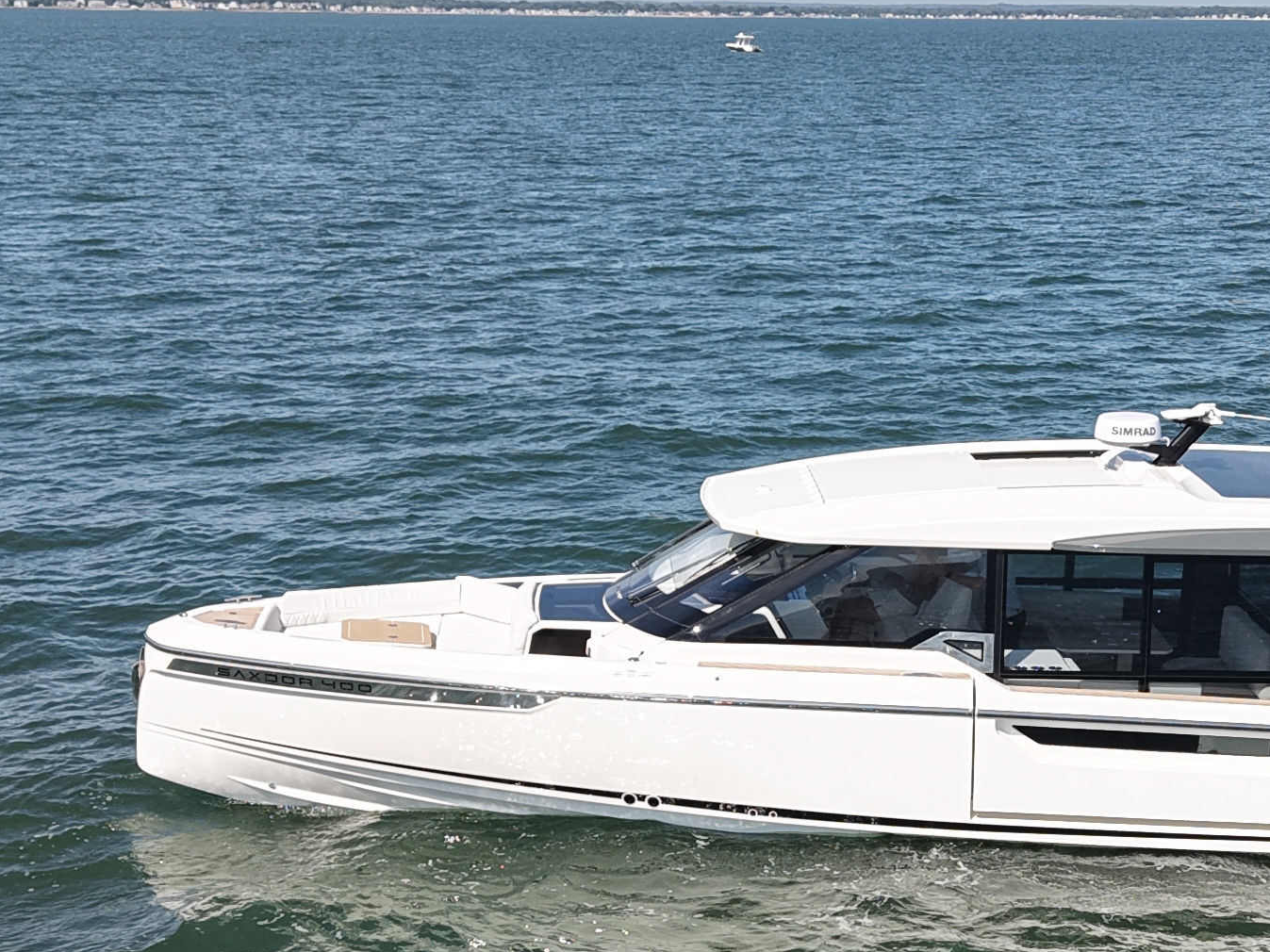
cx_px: 791
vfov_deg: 20.1
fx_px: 2678
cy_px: 607
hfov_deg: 26.6
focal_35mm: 73
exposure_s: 1/640
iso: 190
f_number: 1.8
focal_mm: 8.67
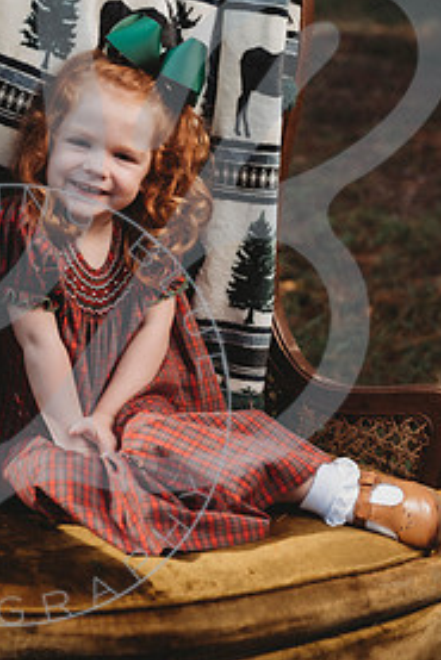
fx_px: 1670
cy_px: 224
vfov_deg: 22.3
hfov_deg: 15.0
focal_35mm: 91
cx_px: 117
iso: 100
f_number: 2.8
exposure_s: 1/500
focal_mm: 56
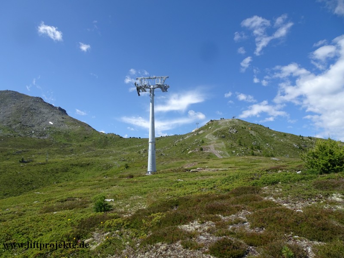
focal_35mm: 24
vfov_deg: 56.8
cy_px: 129
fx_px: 239
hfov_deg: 71.6
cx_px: 172
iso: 80
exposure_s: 1/800
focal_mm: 4.1
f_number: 3.5
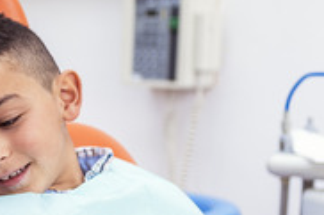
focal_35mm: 110
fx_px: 989
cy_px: 182
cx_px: -145
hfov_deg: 17.0
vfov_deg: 12.4
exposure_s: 1/320
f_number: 1.8
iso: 320
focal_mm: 35
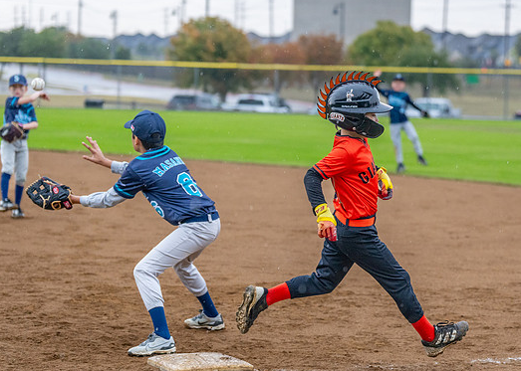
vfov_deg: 12.4
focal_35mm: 116
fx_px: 1716
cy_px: 203
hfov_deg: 17.2
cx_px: 321
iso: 1600
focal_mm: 82
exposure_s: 1/1000
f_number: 2.8
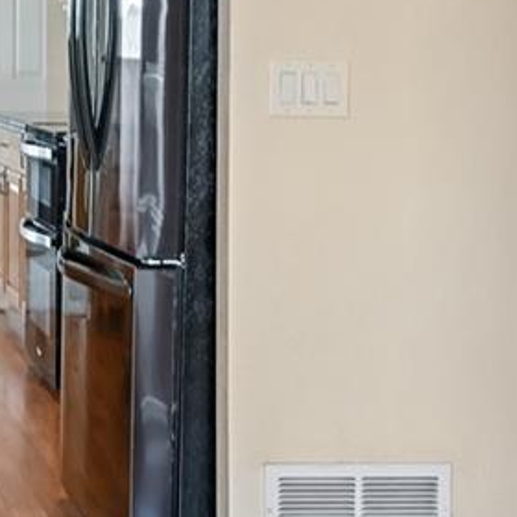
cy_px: 74
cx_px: -188
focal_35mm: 109
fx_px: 1849
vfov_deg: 15.8
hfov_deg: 15.1
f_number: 10
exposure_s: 1/13
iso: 400
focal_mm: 22.5
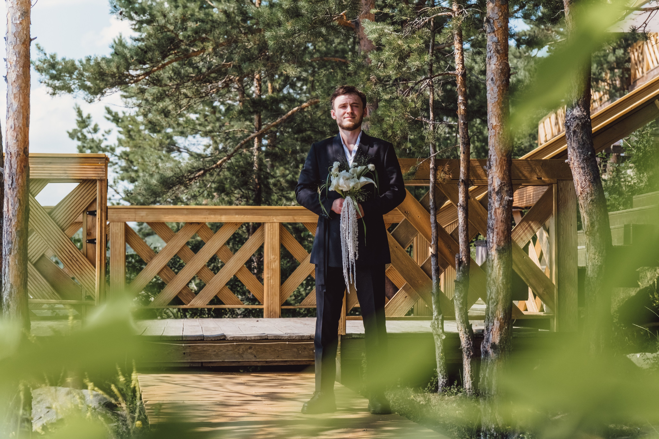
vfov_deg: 17.1
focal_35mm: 80
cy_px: 220
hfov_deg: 25.4
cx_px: 330
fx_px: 1464
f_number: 3.5
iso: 640
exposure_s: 1/4000
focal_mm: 53.2
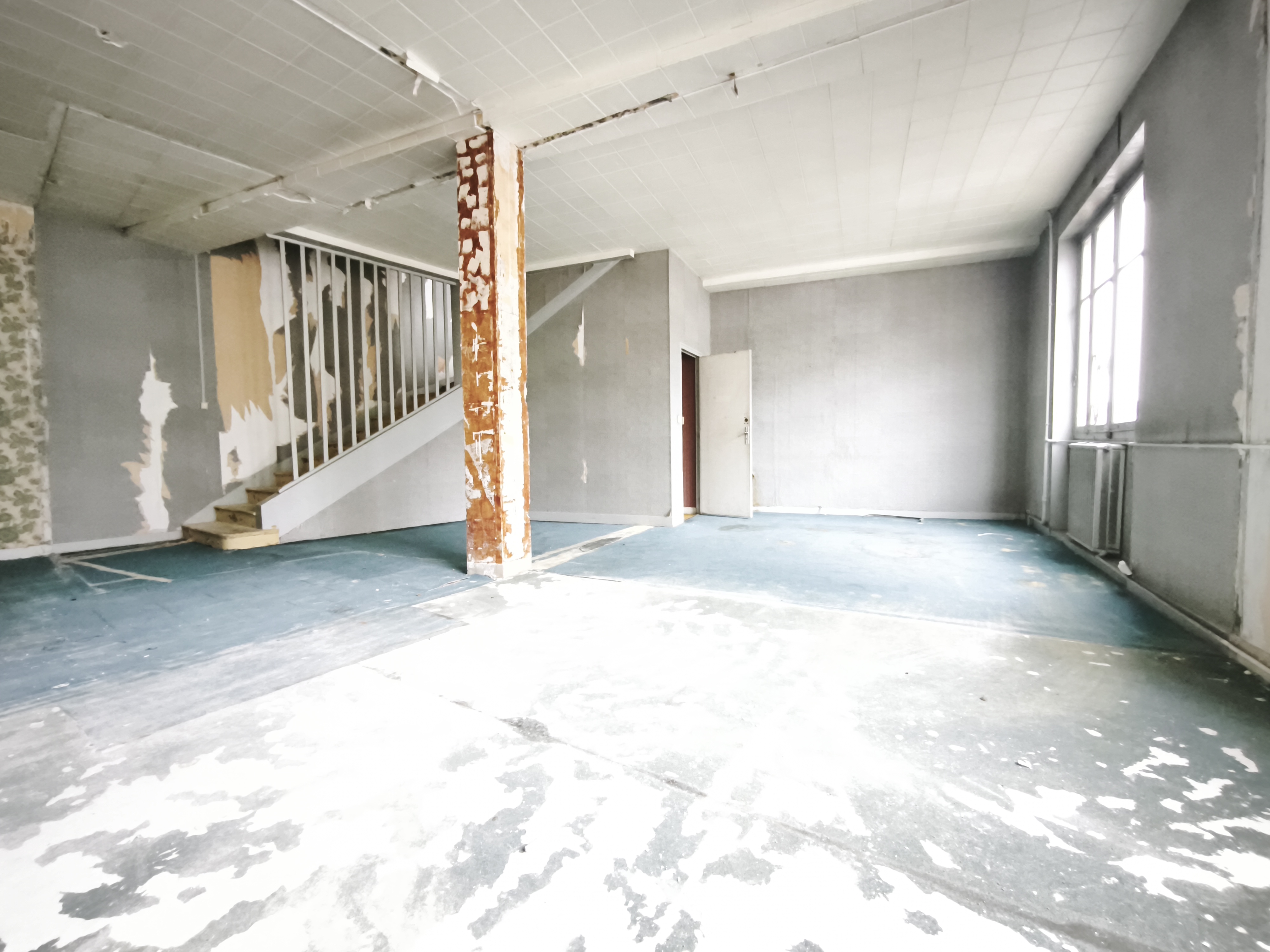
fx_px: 550
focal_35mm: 15
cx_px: 635
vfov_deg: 81.7
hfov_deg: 98.2
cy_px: 476
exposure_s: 1/25
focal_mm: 1.91
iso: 2000
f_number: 2.2
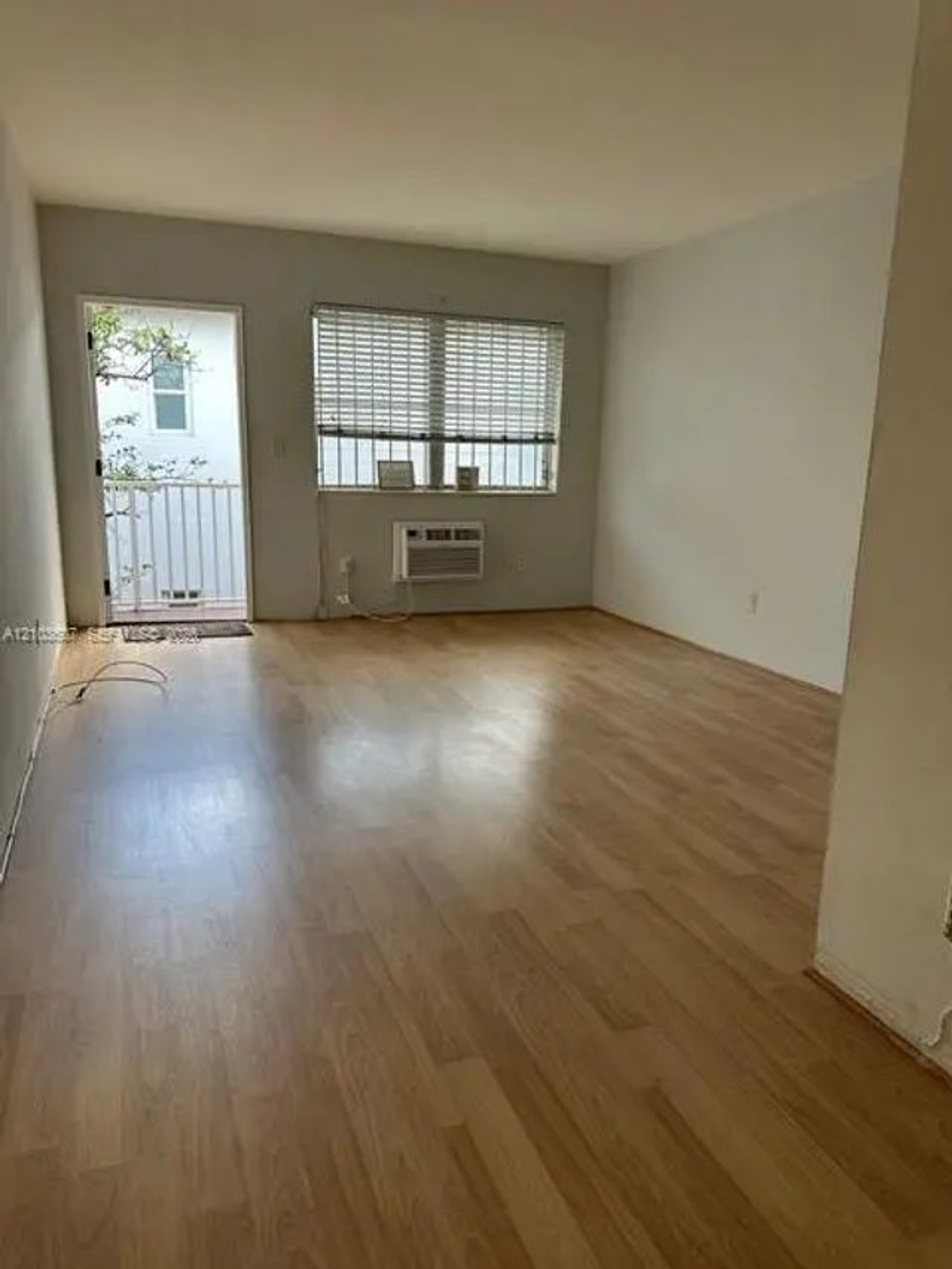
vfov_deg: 71.6
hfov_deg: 56.8
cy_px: 634
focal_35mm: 24
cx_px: 476
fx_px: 880
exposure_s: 1/121
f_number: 1.78
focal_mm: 6.86
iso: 64
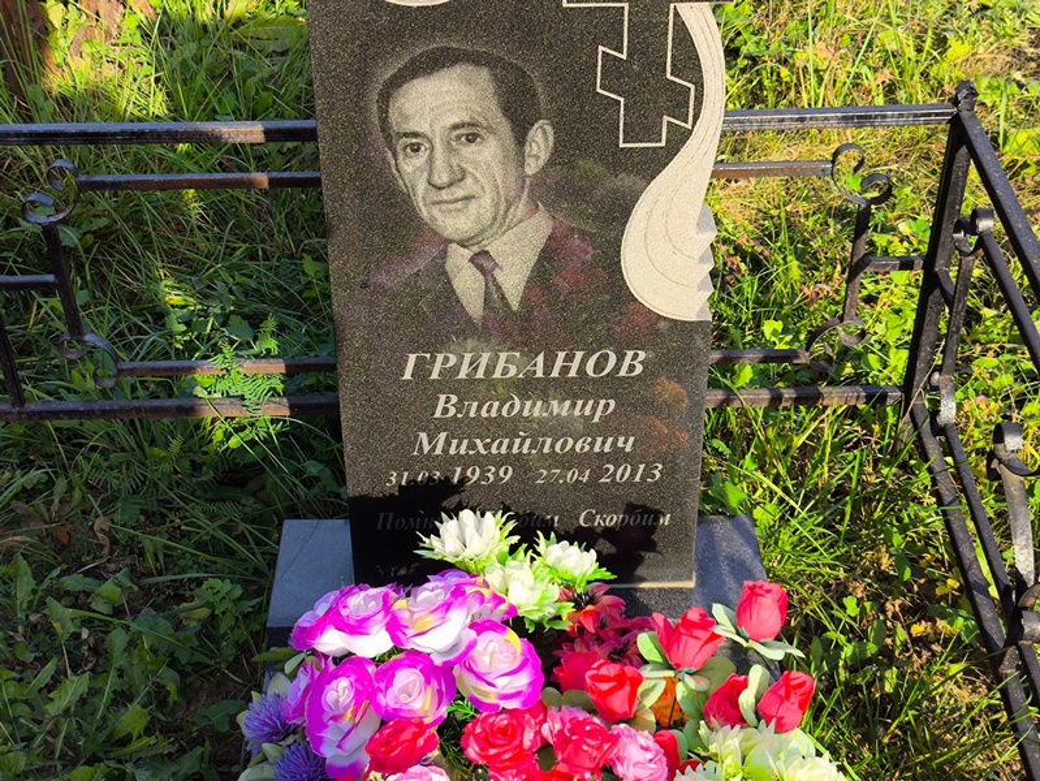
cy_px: 390
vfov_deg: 29.1
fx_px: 1503
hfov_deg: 38.2
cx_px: 520
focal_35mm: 50
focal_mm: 4.71
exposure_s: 1/811
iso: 50
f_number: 1.7
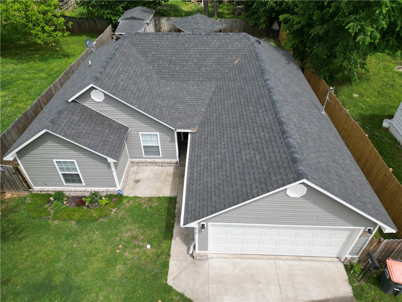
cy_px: 151
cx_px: 201
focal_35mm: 24
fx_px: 279
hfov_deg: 71.6
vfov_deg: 56.8
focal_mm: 6.72
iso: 150
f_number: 1.7
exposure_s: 1/2500
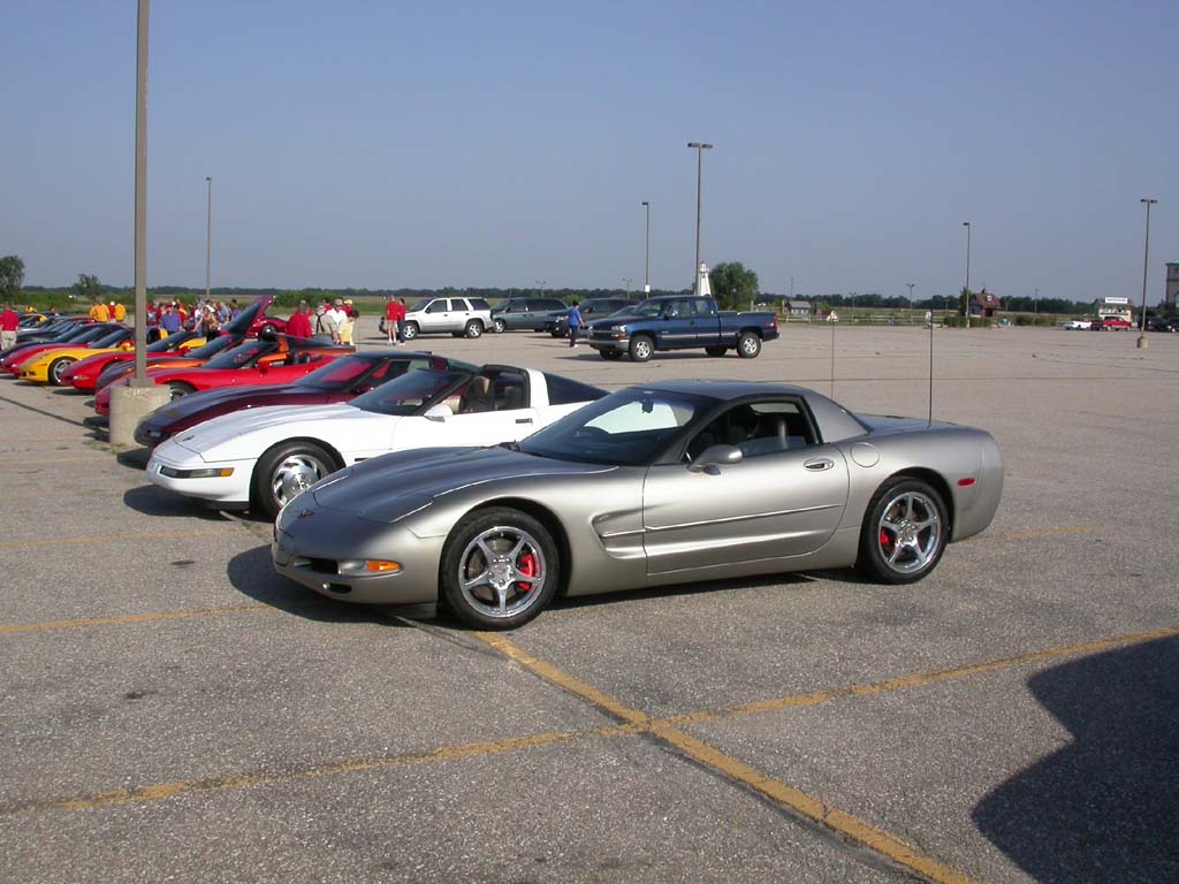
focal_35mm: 38
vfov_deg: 37.7
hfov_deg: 49.0
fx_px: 1294
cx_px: 590
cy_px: 442
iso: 100
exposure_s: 1/461
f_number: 7.5
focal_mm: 7.85
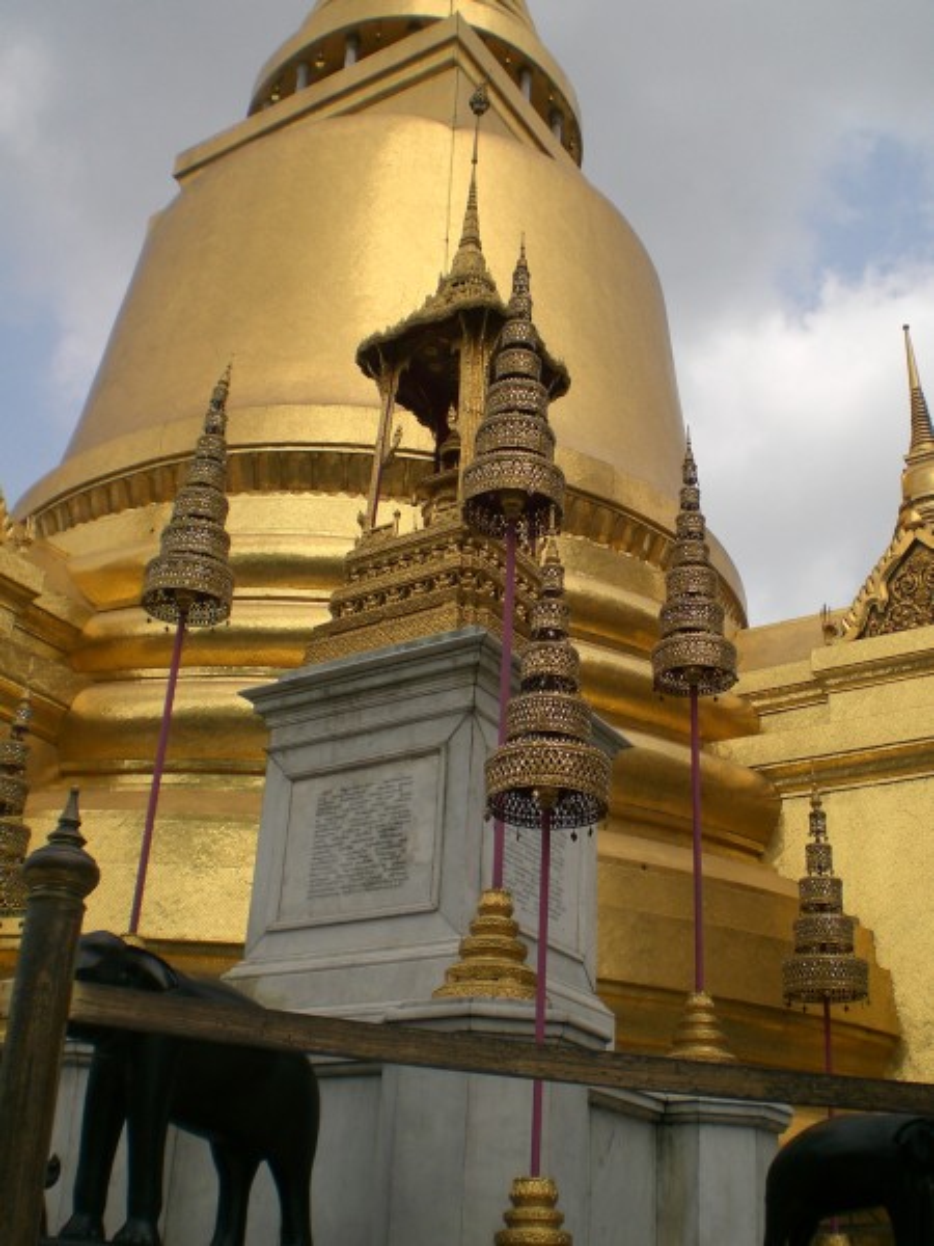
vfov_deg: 49.0
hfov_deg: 37.7
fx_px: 1367
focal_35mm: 38
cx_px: 467
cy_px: 623
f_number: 4.4
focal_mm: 6.3
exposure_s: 1/640
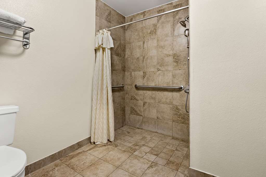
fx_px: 118
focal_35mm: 16
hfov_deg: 96.7
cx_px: 133
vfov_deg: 73.7
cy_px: 88
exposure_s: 3.2
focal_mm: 16
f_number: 9
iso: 400
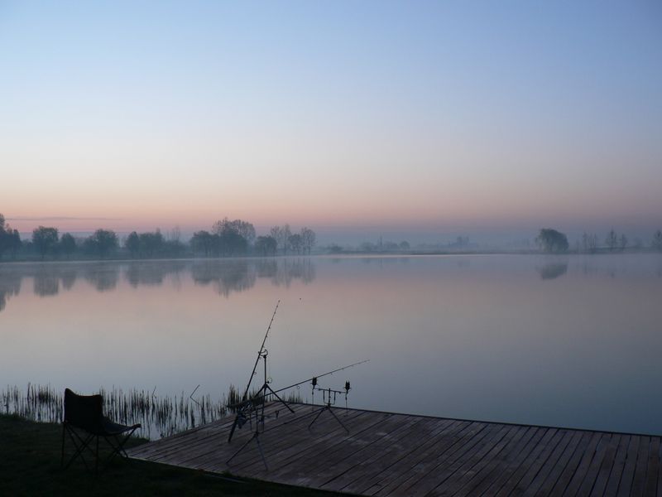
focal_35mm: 36
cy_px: 248
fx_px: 688
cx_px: 331
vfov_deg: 39.7
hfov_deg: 51.4
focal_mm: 6
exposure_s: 1/50
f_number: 2.8
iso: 80
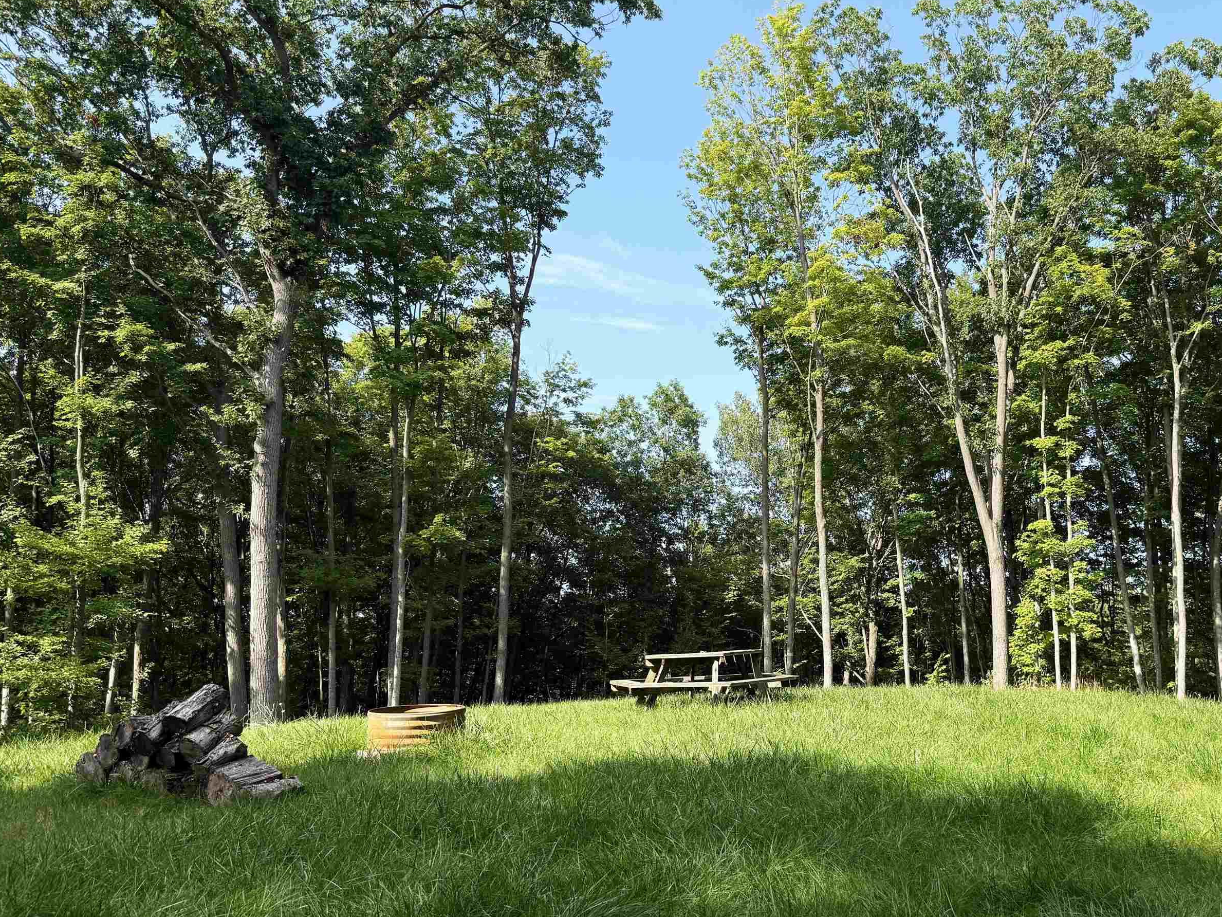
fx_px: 1094
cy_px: 469
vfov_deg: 45.4
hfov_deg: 57.7
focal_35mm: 31
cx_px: 759
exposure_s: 1/1410
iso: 80
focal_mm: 6.76
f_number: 1.78
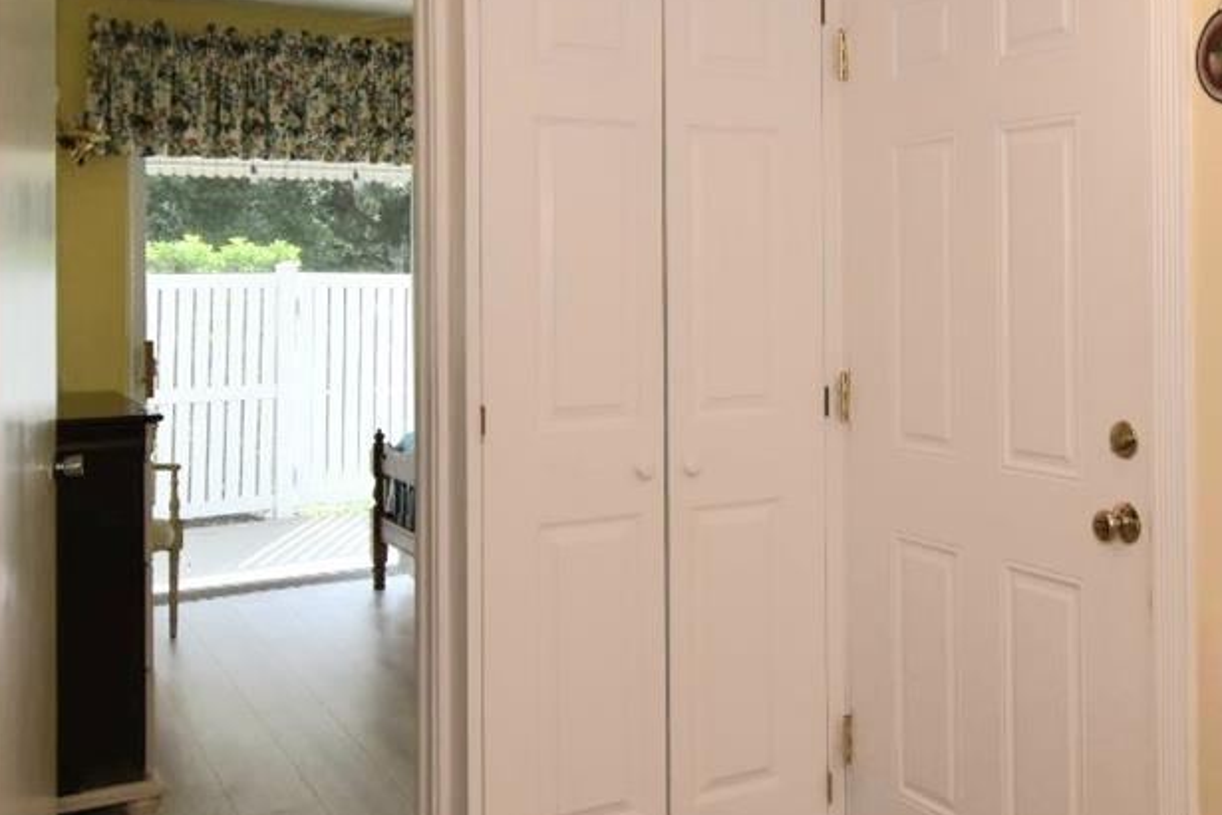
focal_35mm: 39
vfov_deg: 33.8
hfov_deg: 48.5
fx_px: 1324
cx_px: 842
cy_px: 250
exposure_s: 1/161
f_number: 6.3
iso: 400
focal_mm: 10
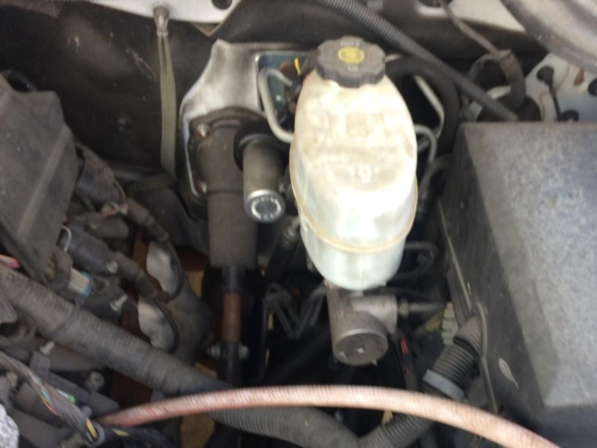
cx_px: 406
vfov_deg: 34.7
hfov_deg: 45.0
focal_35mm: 41
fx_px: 707
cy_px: 308
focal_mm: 4.15
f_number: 2.2
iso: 50
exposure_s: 1/120
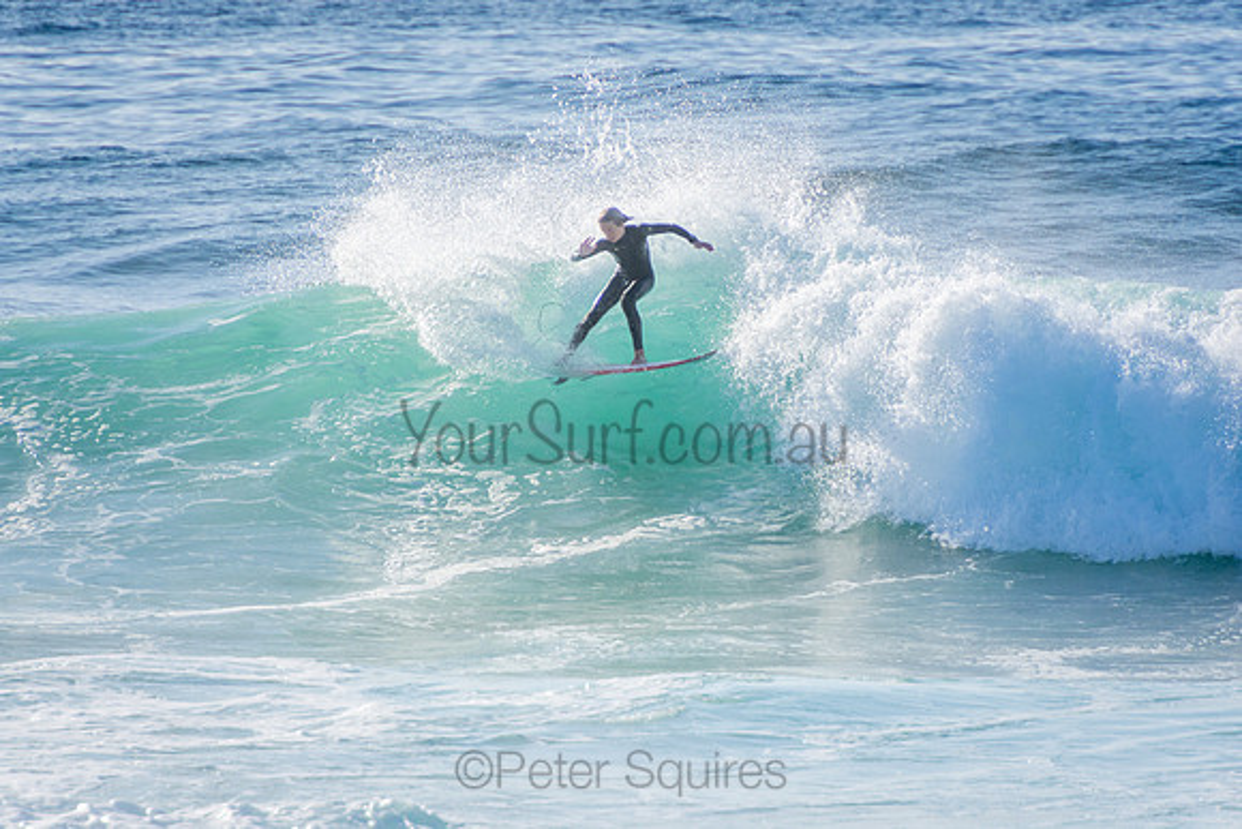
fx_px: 20704
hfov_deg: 3.4
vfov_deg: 2.3
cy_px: 414
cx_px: 621
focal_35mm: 600
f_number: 5.6
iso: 220
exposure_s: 1/2000
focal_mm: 400
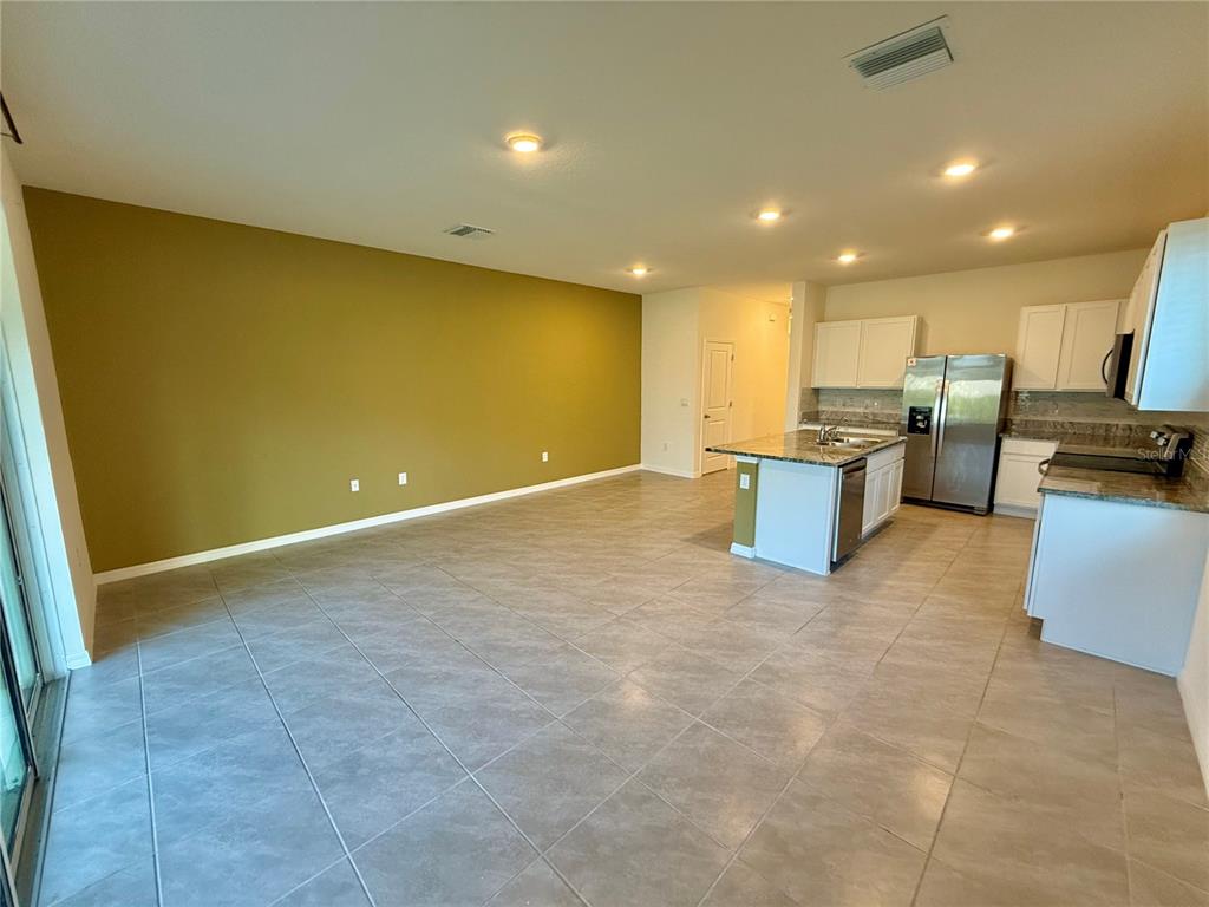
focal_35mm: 14
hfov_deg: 102.1
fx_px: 489
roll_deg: +1.9
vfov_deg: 85.7
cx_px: 604
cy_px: 454
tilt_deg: -6.5
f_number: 2.2
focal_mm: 2.22
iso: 200
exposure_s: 1/60
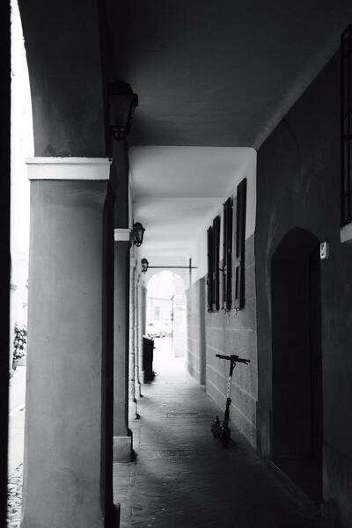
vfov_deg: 39.6
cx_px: 176
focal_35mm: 50
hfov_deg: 27.0
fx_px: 733
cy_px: 264
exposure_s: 1/110
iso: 320
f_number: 1.4
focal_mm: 33
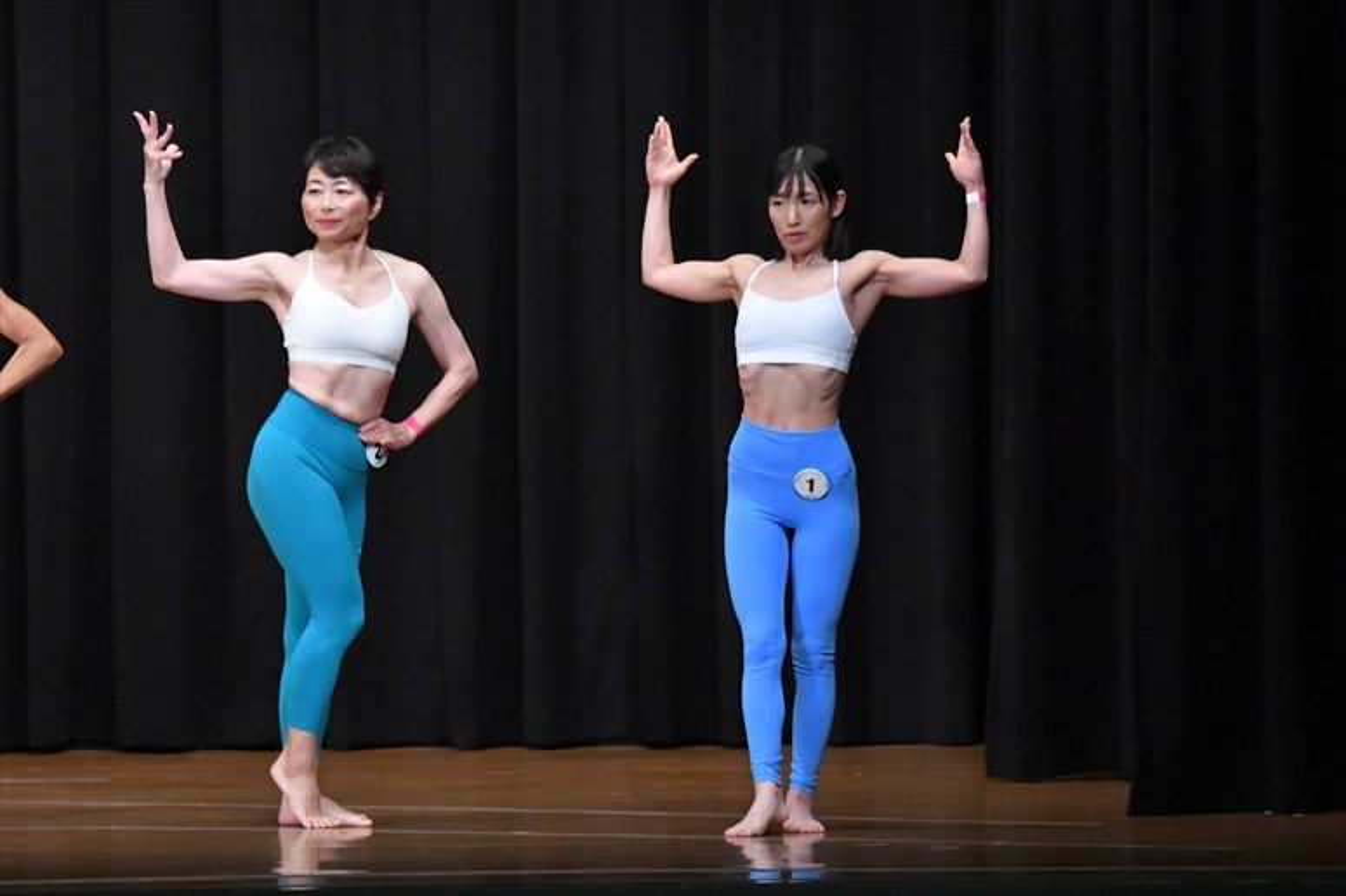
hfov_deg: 9.2
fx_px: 8409
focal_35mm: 225
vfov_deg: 6.1
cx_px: 673
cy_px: 448
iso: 8000
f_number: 5.6
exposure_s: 1/400
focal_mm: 150
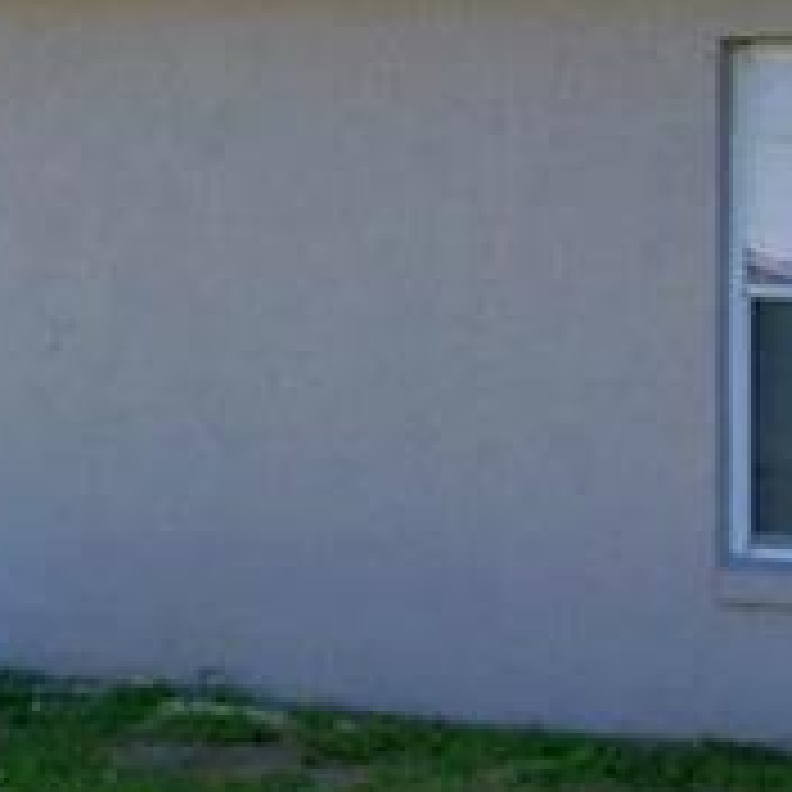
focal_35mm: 116
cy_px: 86
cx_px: -135
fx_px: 3003
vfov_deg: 14.9
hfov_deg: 14.6
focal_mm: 10
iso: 100
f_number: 4.5
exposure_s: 1/1600
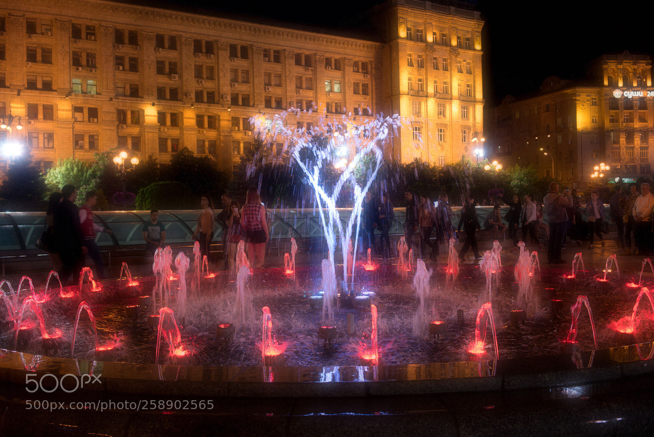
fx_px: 636
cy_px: 218
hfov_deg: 54.4
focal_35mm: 35
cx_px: 327
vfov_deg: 37.9
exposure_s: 1/40
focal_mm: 35
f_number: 4
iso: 1600
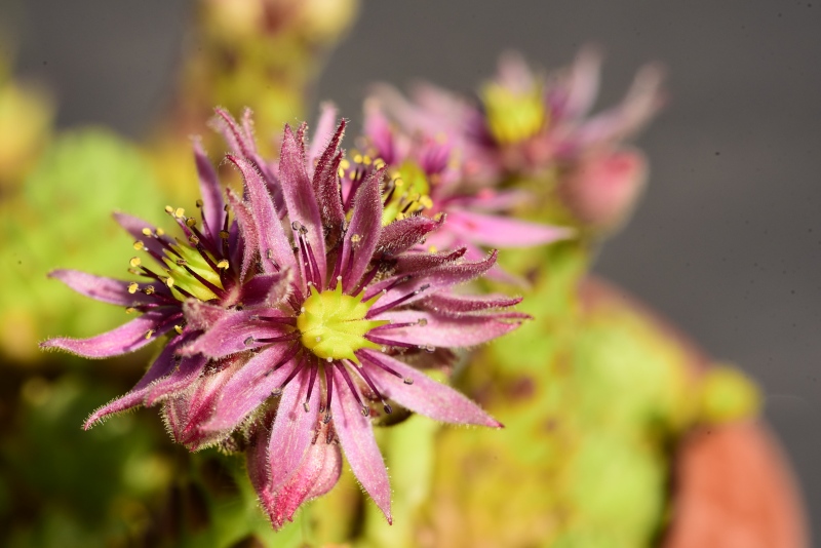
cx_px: 410
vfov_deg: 13.1
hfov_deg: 19.4
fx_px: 2395
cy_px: 274
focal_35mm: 105
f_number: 22
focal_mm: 105
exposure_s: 1/320
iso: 640
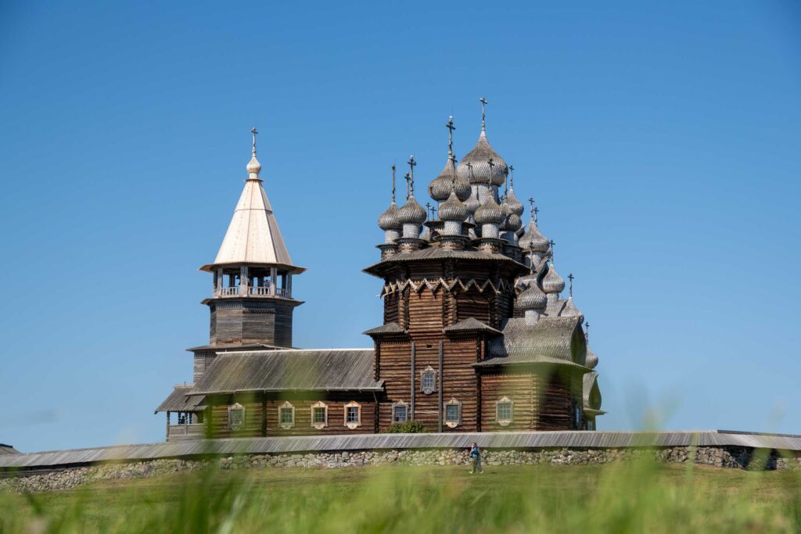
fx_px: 1769
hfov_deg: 25.5
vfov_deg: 17.2
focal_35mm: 80
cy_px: 267
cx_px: 400
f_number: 5
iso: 100
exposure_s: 1/1000
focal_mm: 53
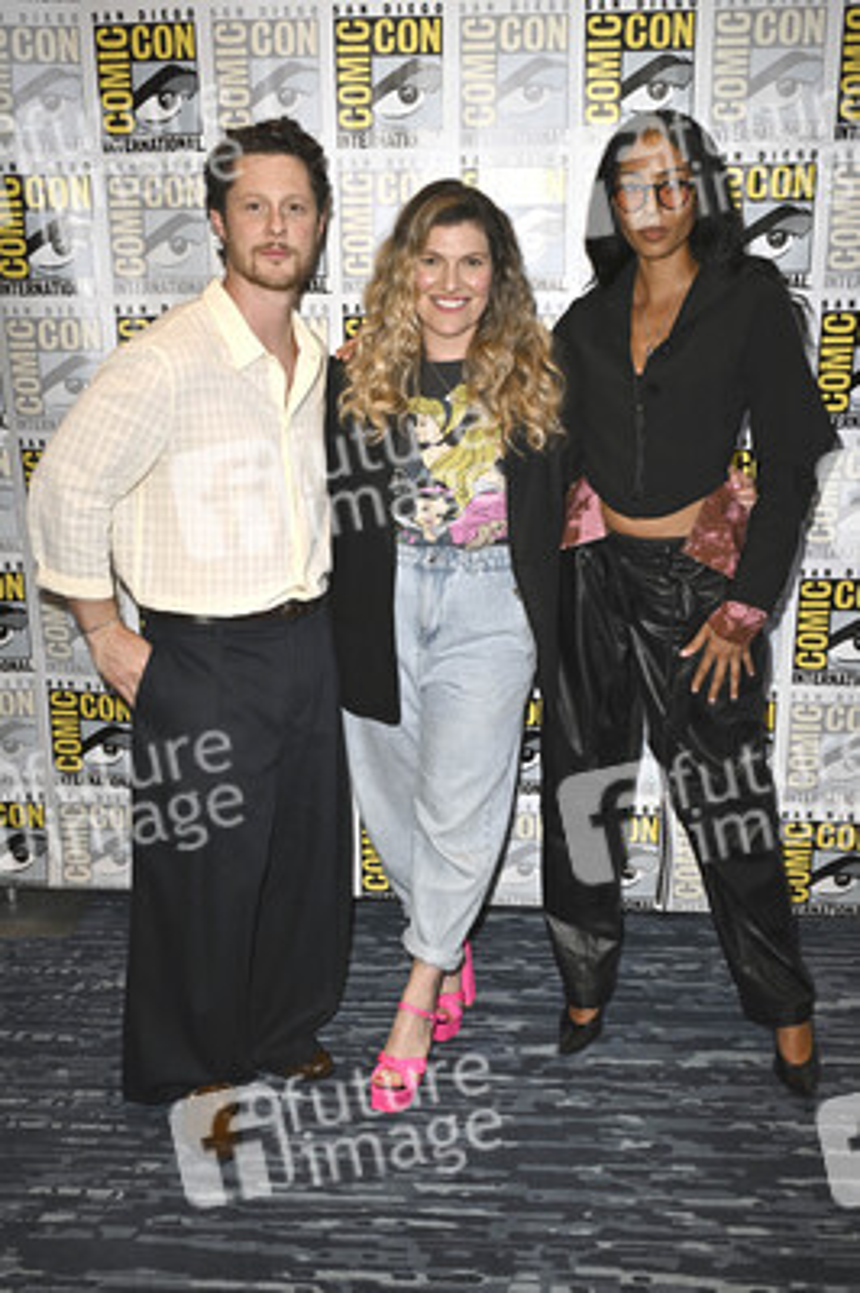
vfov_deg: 54.5
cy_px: 646
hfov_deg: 37.8
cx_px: 430
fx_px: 1256
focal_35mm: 35
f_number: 6.3
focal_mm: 35
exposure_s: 1/250
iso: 2000
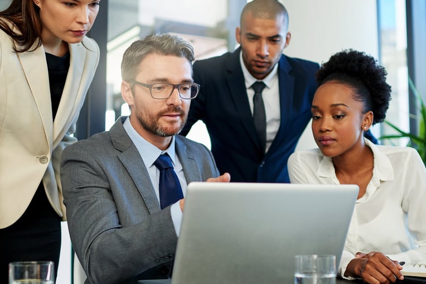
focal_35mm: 55
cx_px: 258
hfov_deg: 36.1
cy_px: 148
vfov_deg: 24.6
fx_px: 651
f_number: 2
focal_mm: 35
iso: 400
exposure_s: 1/160
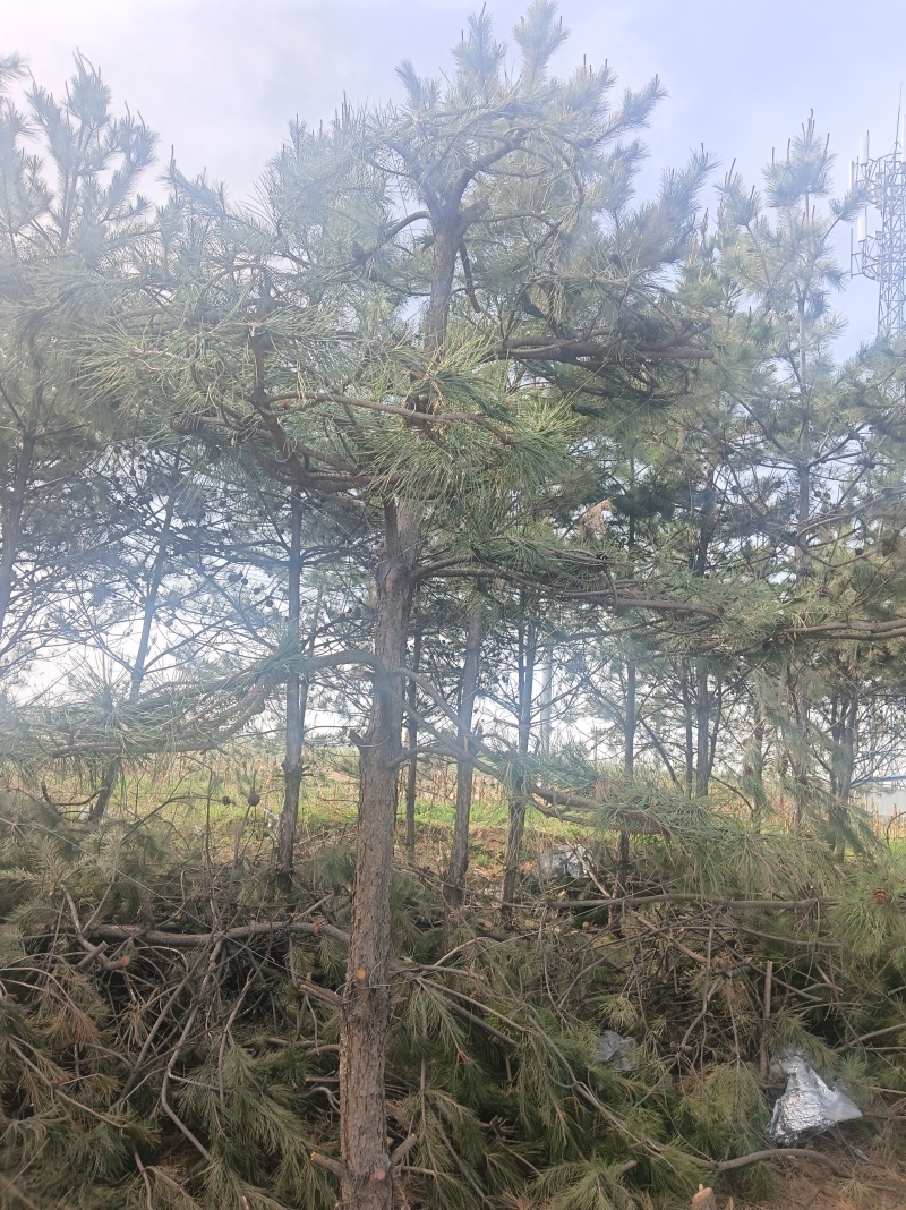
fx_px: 943
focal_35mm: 27
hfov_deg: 51.3
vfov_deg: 65.3
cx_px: 453
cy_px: 605
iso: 100
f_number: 1.8
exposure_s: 1/167
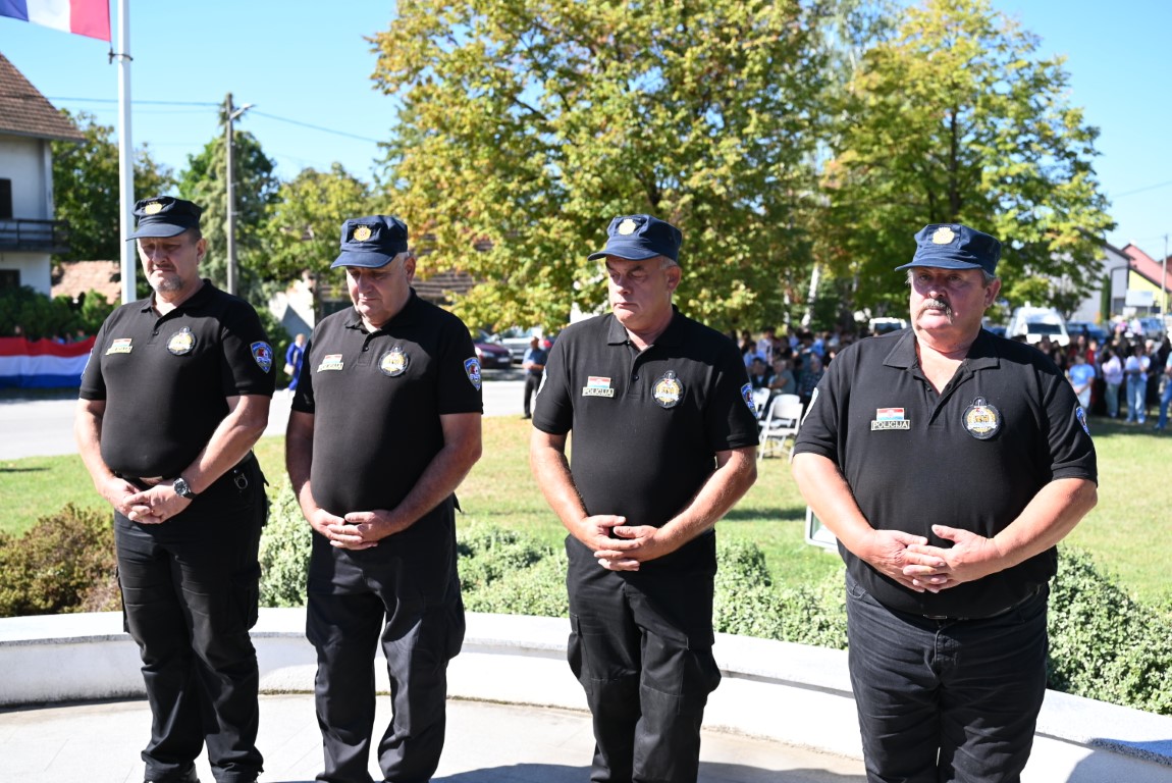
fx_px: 1140
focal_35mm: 35
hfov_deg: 54.4
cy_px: 392
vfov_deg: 37.9
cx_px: 586
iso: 200
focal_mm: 35
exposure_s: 1/640
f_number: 4
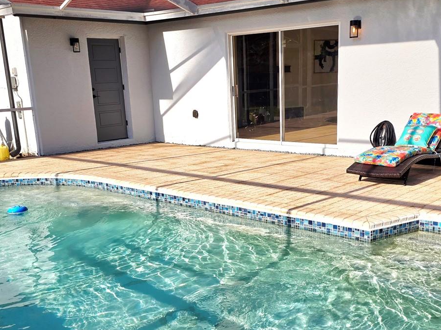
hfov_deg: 45.7
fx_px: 522
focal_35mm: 41
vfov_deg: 34.9
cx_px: 243
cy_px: 210
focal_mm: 6.3
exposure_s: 1/5000
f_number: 1.7
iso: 80
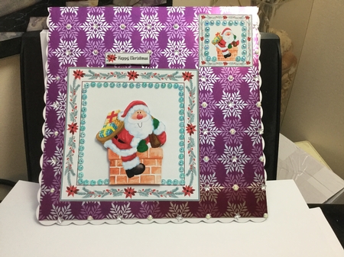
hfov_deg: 58.4
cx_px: 172
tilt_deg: -40.0
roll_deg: -1.3
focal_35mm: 31
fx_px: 308
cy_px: 128
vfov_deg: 45.4
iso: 125
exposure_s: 1/33
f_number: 2.4
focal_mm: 3.3
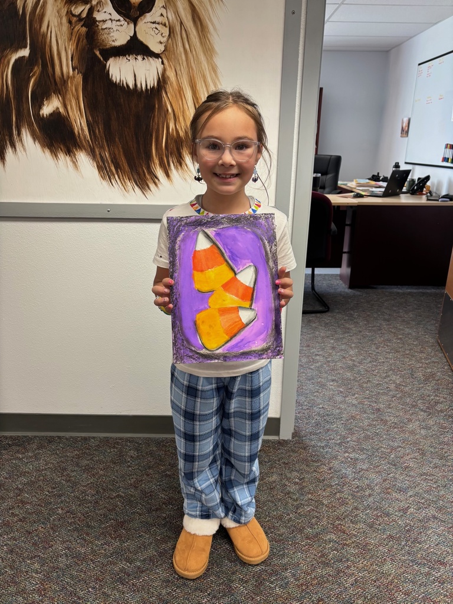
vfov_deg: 67.3
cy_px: 302
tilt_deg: -19.4
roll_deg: -1.6
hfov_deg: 53.1
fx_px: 454
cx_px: 226
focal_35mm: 26
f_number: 1.6
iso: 100
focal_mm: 5.96
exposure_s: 1/60
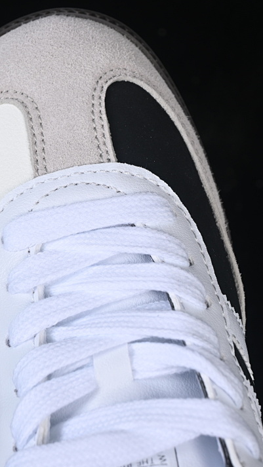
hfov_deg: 10.2
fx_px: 1476
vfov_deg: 18.0
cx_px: 50
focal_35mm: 119
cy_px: 233
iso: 160
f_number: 7.1
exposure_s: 1/60
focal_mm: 50
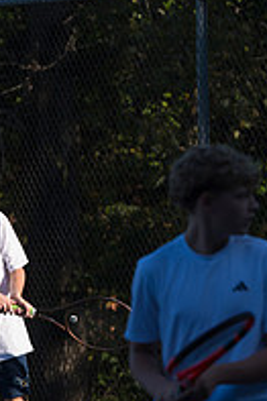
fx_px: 6876
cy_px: 346
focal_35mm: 617
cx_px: -5
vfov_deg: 3.3
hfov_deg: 2.2
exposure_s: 1/1600
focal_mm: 180
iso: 320
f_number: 5.6
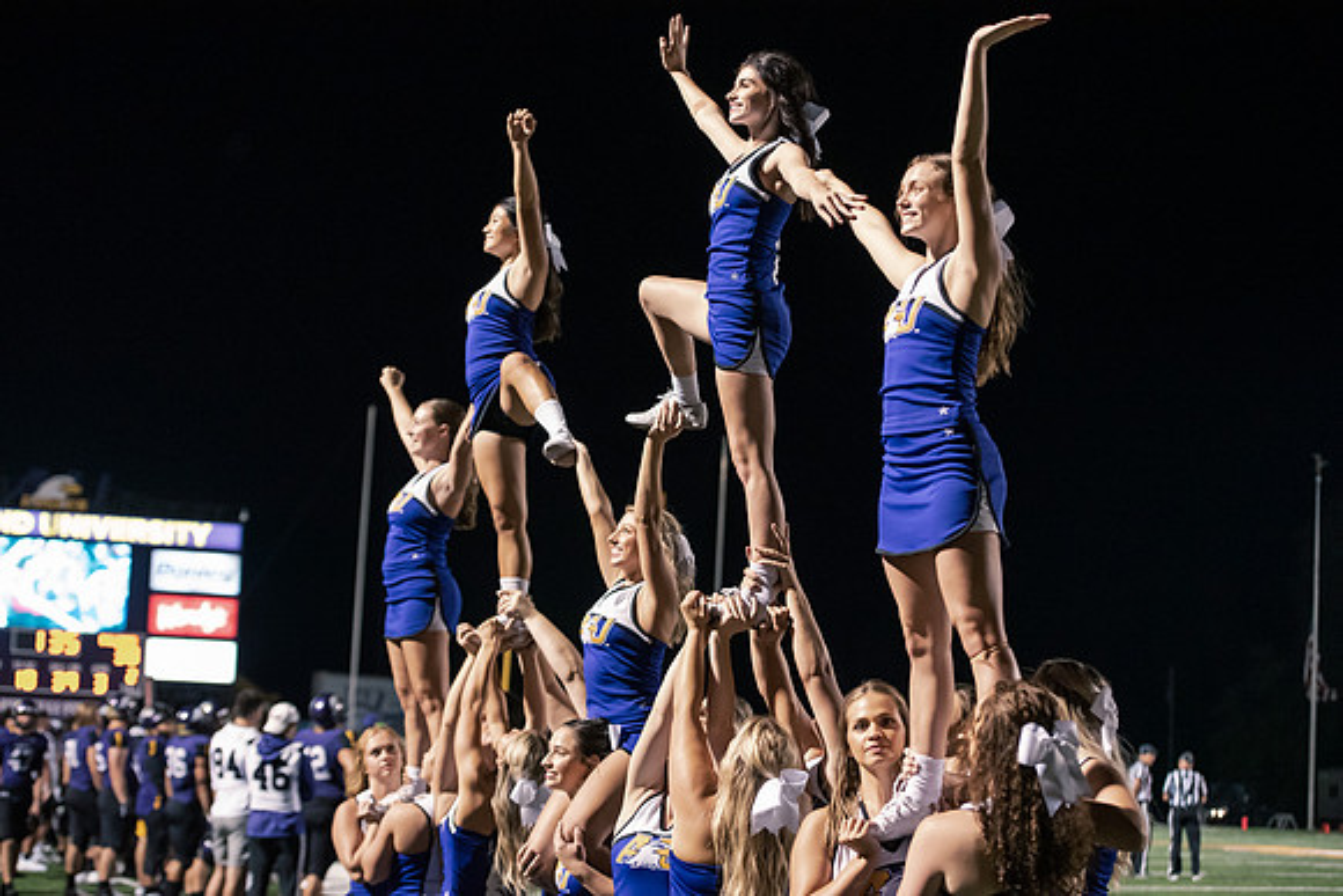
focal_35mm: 70
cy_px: 448
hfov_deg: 28.8
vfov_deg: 19.5
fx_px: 2612
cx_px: 672
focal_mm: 70
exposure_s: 1/500
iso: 6400
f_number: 3.5
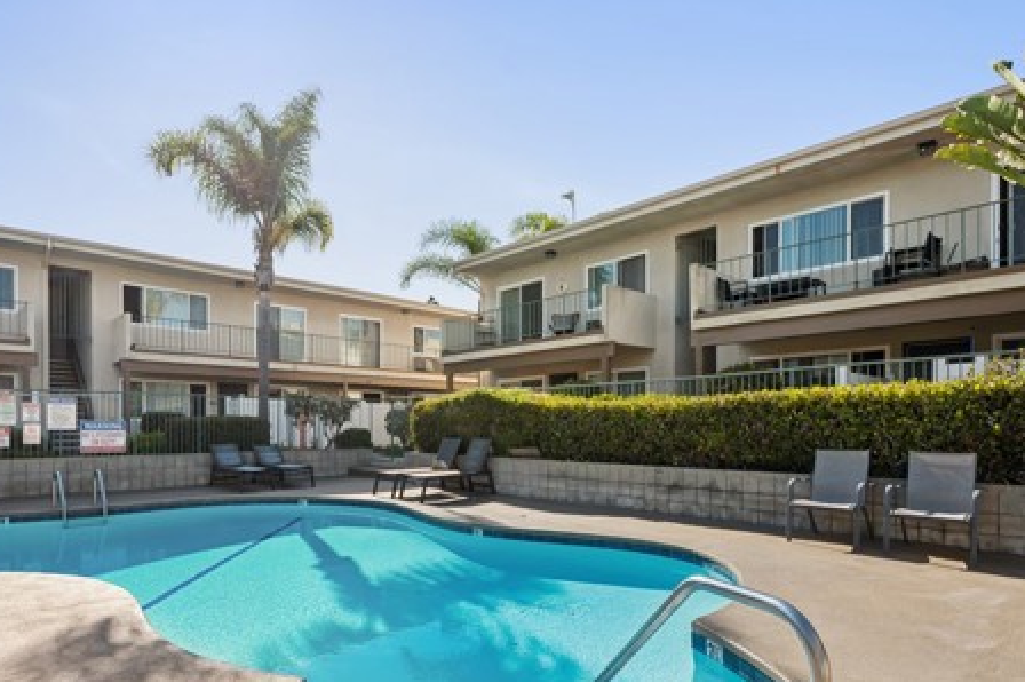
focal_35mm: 20
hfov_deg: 83.9
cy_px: 446
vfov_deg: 60.6
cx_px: 480
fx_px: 569
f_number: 9
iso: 100
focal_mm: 14
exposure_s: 1/250
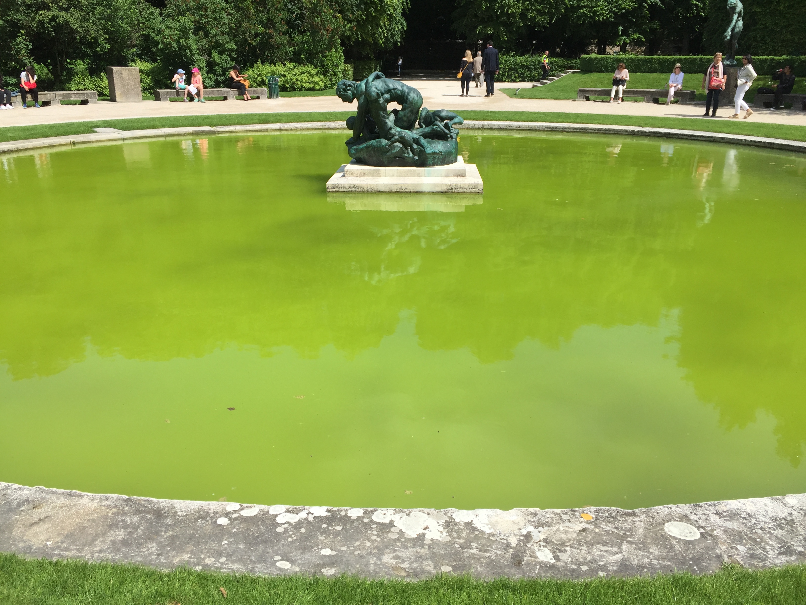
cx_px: 403
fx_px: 675
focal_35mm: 29
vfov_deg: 48.2
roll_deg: -0.5
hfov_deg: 61.7
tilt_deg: -19.3
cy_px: 302
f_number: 2.2
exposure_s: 1/1980
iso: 32
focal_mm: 4.15
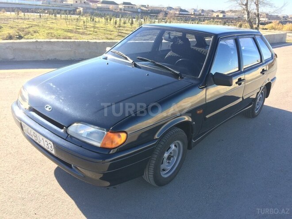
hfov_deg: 61.7
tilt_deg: -20.5
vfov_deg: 48.2
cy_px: 110
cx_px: 146
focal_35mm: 29
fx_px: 245
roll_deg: -2.5
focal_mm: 4.15
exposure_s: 1/562
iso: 32
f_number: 2.2
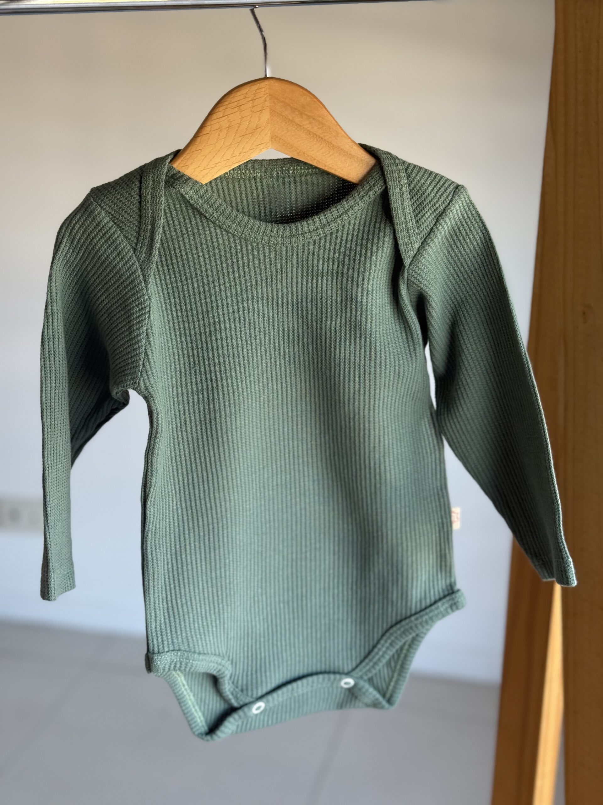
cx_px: 302
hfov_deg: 30.3
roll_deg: +0.8
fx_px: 1115
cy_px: 402
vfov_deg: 39.7
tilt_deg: -18.0
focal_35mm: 48
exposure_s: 1/183
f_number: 1.78
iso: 100
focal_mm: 6.76
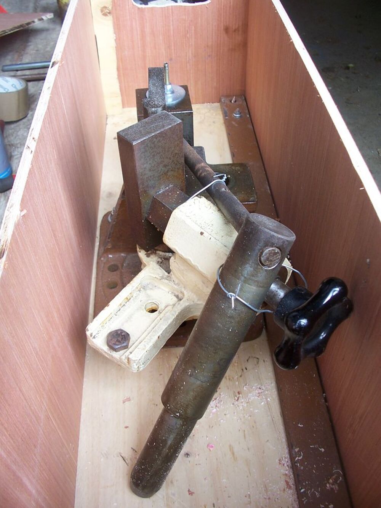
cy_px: 254
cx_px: 190
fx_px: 514
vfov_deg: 52.6
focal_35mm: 35
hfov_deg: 40.7
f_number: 2.8
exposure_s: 1/45
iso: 80
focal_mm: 6
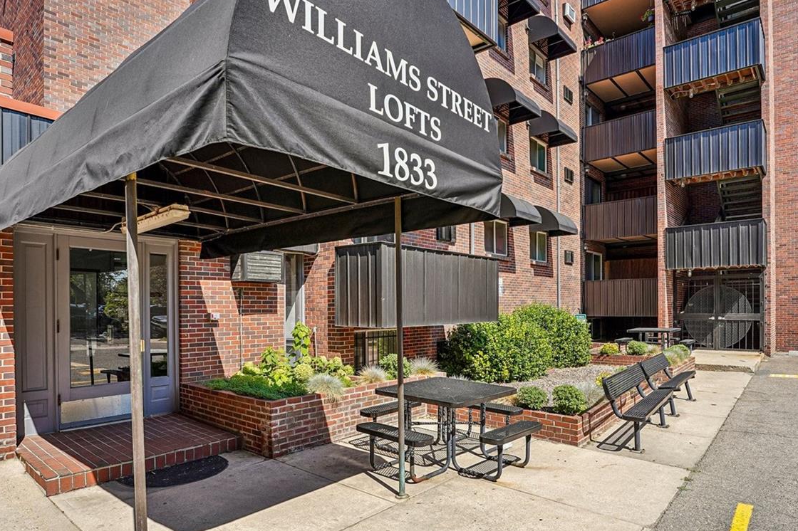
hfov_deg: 83.9
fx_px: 443
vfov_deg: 61.0
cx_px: 429
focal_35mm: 20
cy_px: 334
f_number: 8
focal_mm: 14
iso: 100
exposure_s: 1/80
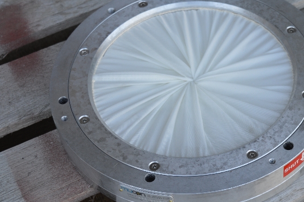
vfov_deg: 15.0
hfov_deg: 22.1
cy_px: 110
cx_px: 249
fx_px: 768
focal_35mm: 91
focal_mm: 34
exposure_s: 1/125
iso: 200
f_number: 5.6
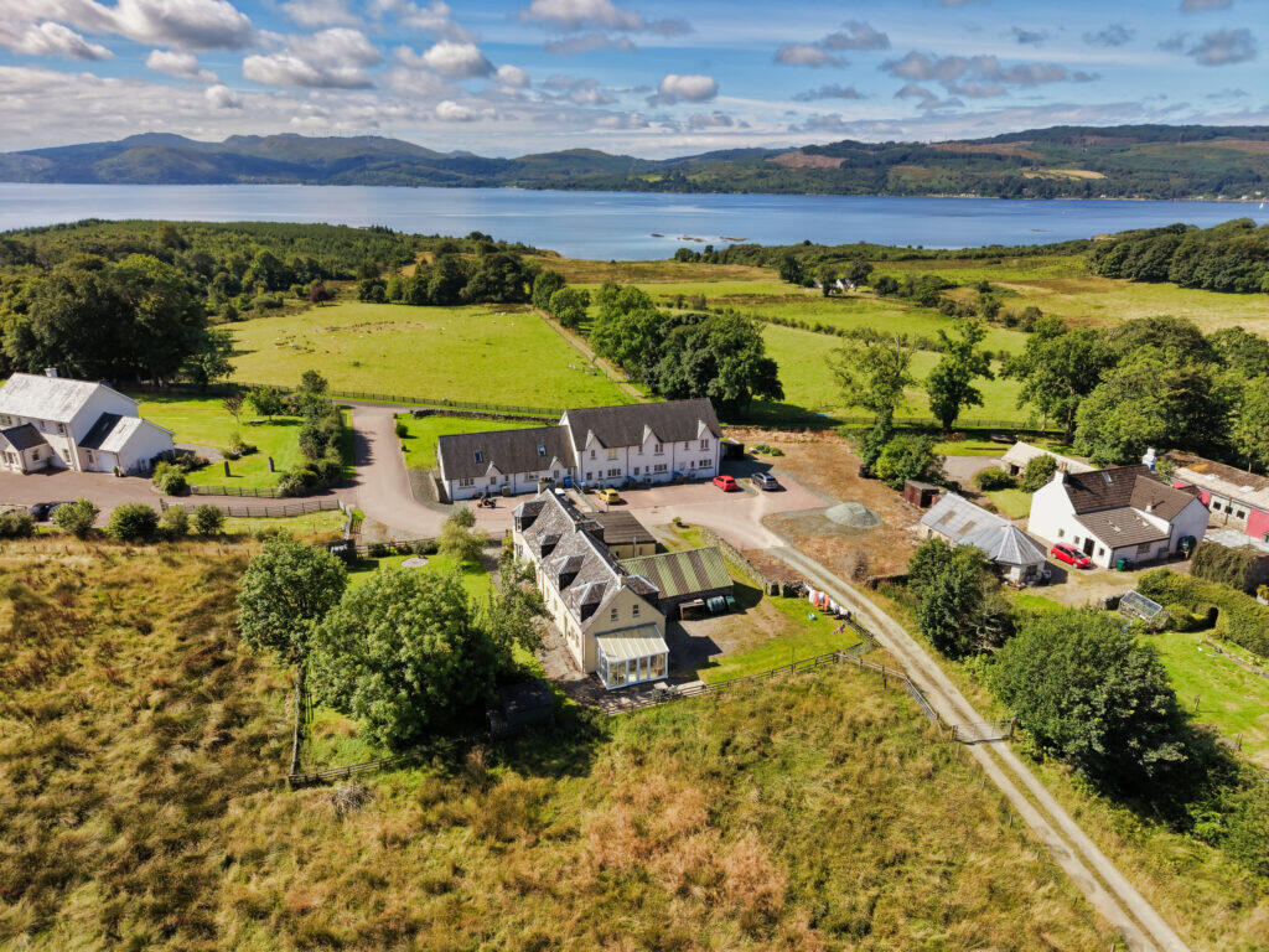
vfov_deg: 56.8
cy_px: 476
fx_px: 880
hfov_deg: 71.6
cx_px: 634
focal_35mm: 24
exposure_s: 1/160
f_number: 1.8
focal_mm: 8.67
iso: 200
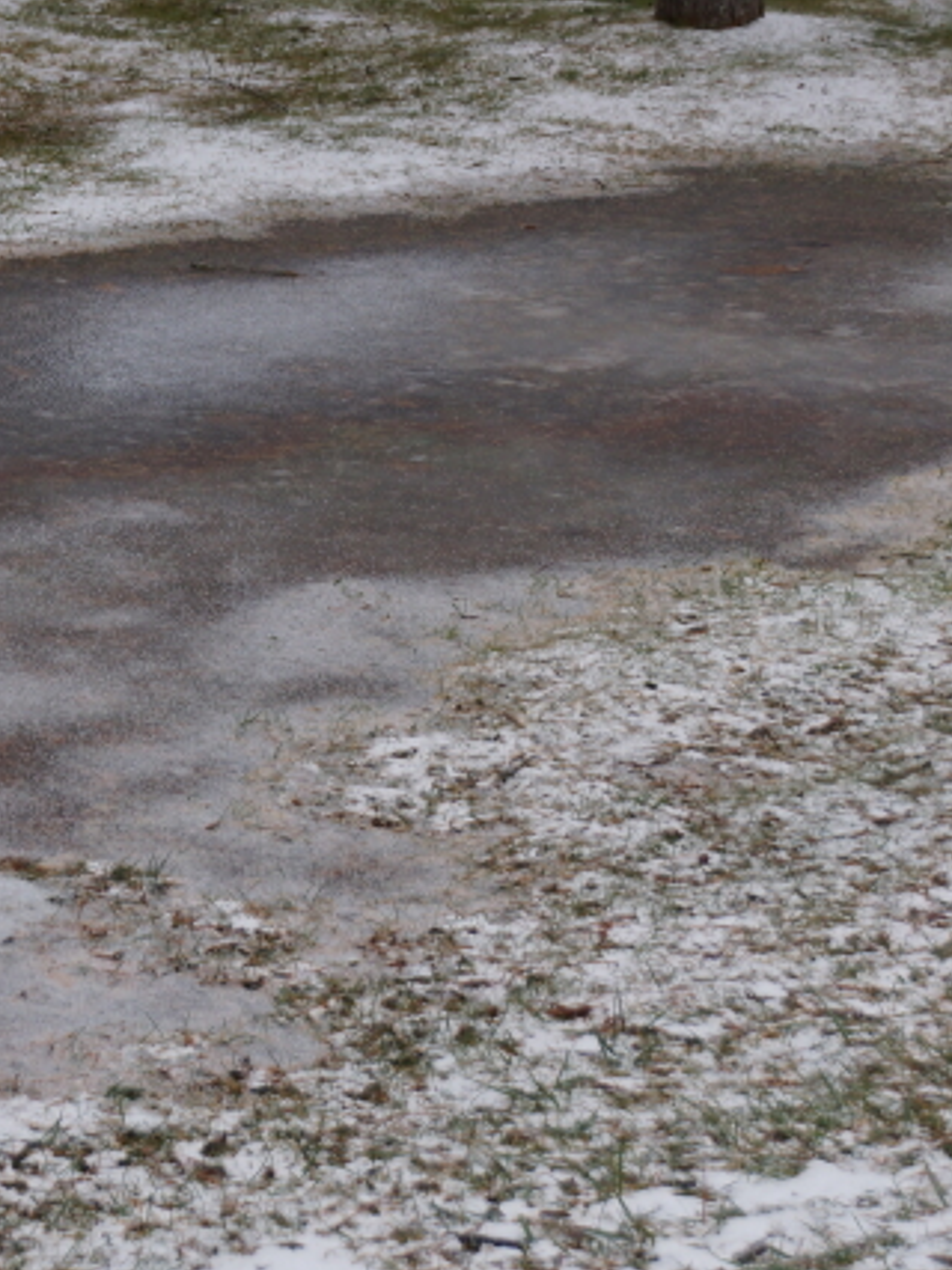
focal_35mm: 118
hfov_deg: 12.4
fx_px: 4334
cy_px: 443
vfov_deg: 16.6
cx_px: 42
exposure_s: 1/80
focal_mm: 35
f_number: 4.5
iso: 100
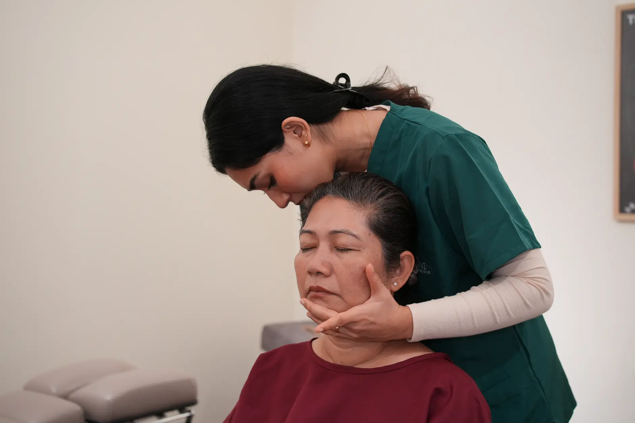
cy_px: 212
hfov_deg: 37.9
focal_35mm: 52
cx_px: 318
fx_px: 926
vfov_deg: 25.7
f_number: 2.8
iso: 800
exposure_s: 1/160
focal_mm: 35
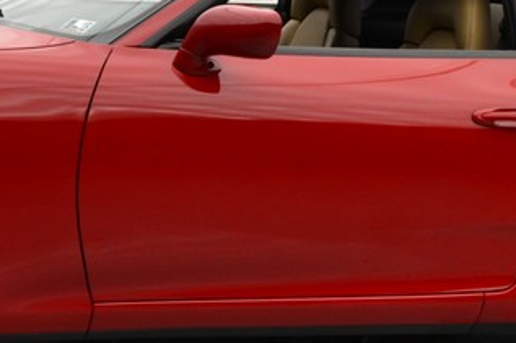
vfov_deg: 14.0
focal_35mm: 97
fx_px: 1390
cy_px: 263
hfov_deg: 20.9
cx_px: 135
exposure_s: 1/30
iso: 400
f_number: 7.1
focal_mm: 20
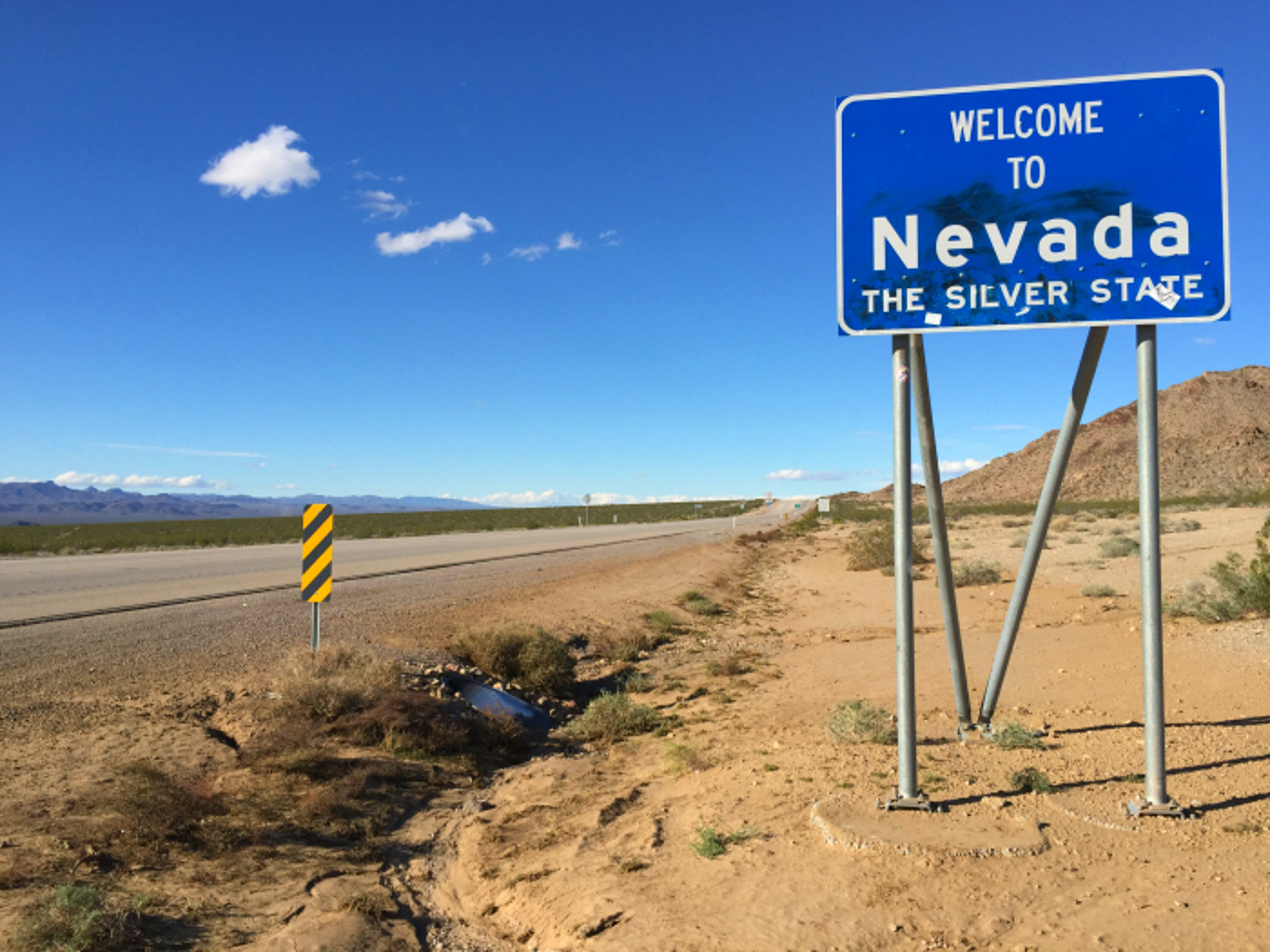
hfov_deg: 61.7
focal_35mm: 29
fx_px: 1064
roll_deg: -1.7
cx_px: 635
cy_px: 476
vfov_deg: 48.2
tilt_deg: +2.0
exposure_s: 1/2639
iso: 32
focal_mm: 4.15
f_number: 2.2
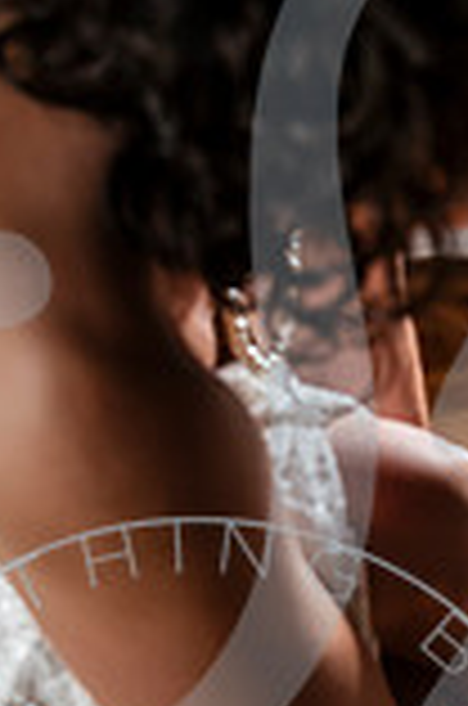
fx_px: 1351
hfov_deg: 19.4
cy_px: 594
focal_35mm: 69
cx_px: 400
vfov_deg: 28.5
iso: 1600
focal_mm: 24
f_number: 2.8
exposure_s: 1/160
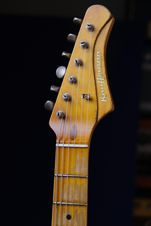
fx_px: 522
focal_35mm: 83
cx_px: 76
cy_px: 113
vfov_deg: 24.5
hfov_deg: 16.5
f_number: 4
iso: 800
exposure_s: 1/180
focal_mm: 55
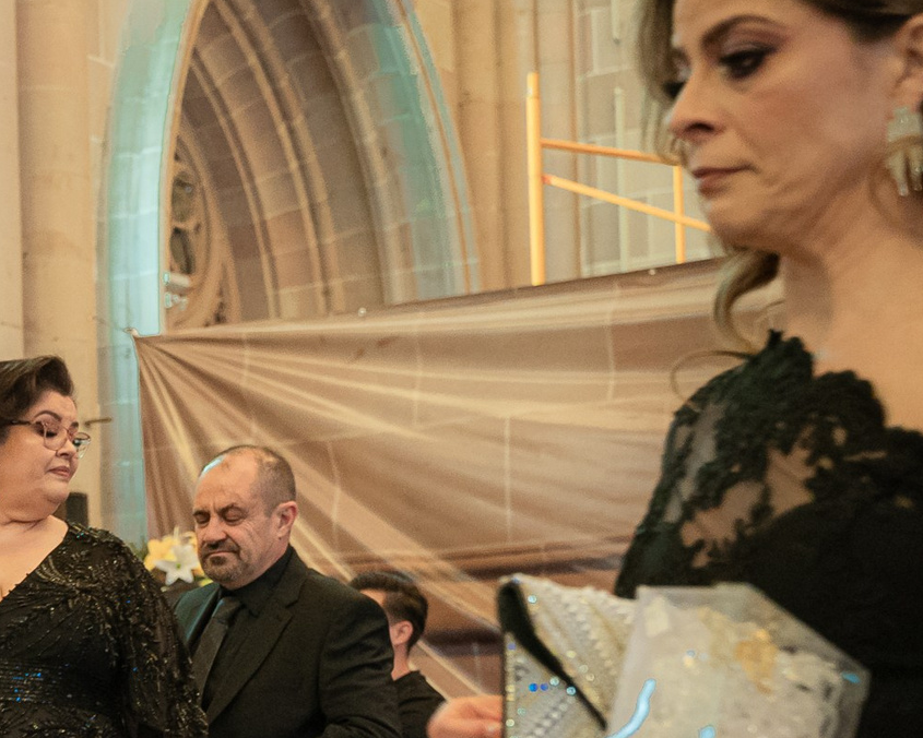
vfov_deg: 16.6
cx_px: -455
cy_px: 720
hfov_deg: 18.6
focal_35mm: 91
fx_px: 2486
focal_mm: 32
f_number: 4
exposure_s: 1/125
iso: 2000
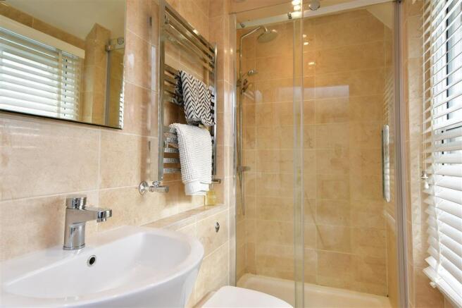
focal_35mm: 21
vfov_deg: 59.5
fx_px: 269
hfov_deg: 81.2
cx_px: 231
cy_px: 154
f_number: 5.6
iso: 200
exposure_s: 1/50
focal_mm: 14
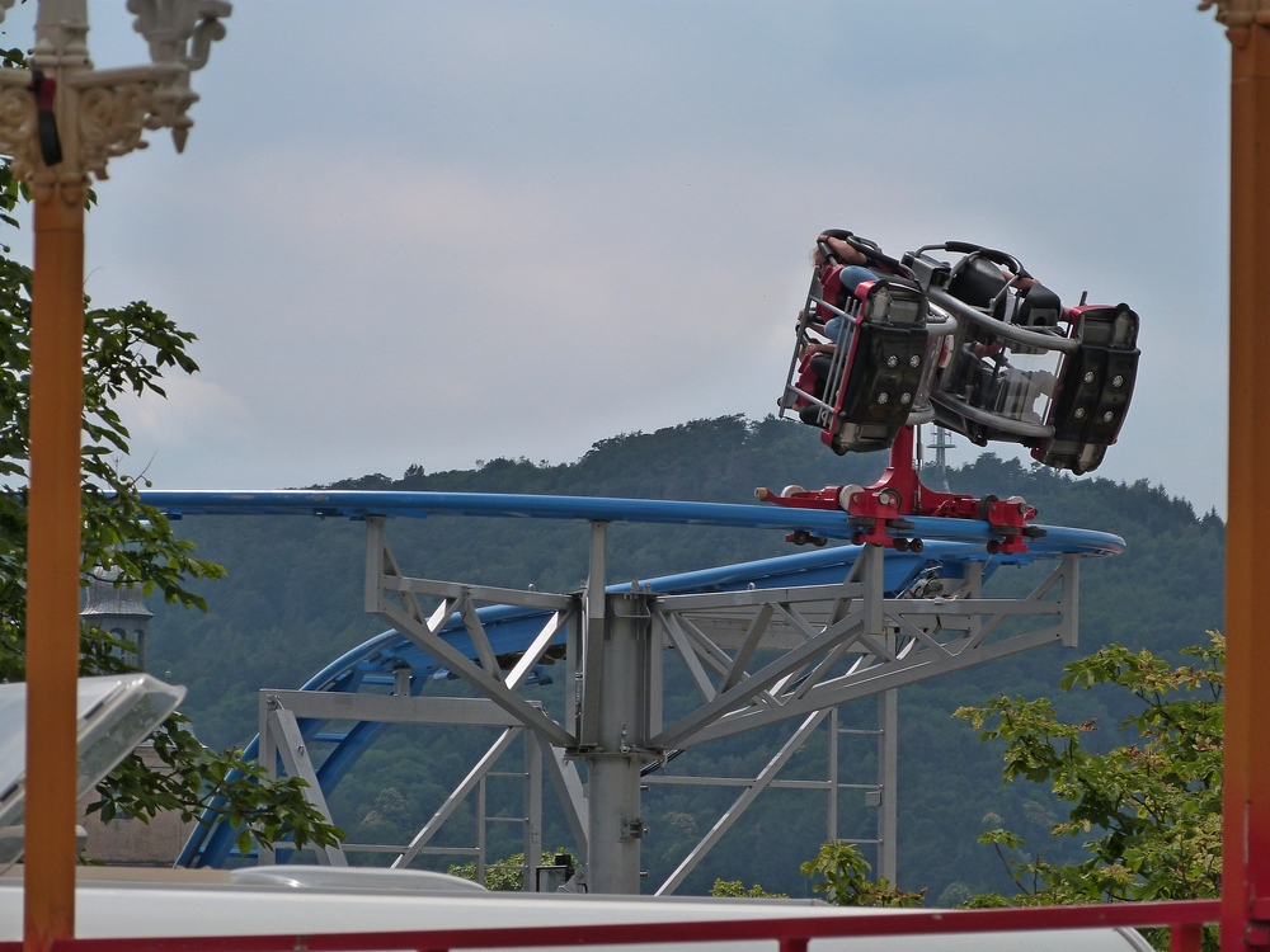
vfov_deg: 5.5
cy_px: 476
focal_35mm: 271
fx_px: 9943
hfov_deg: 7.3
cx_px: 635
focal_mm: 48.8
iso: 160
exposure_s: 1/800
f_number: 5.6
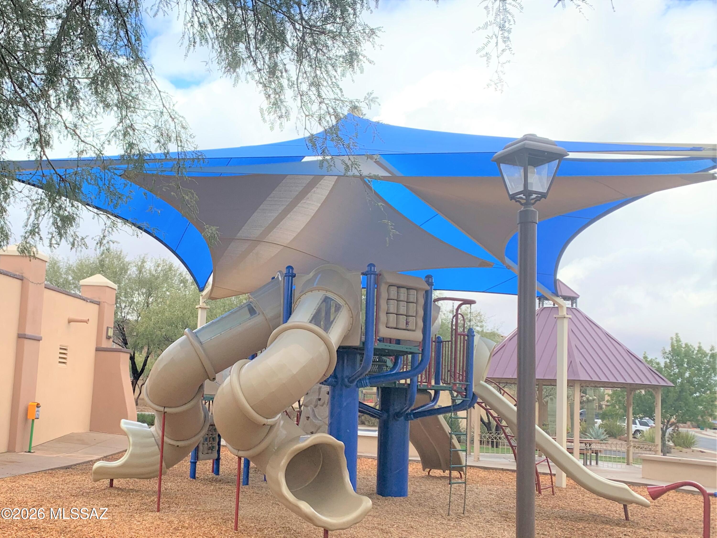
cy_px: 269
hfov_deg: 67.3
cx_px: 358
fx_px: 538
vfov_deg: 53.1
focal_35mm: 26
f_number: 1.8
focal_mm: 4.25
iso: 25
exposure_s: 1/871
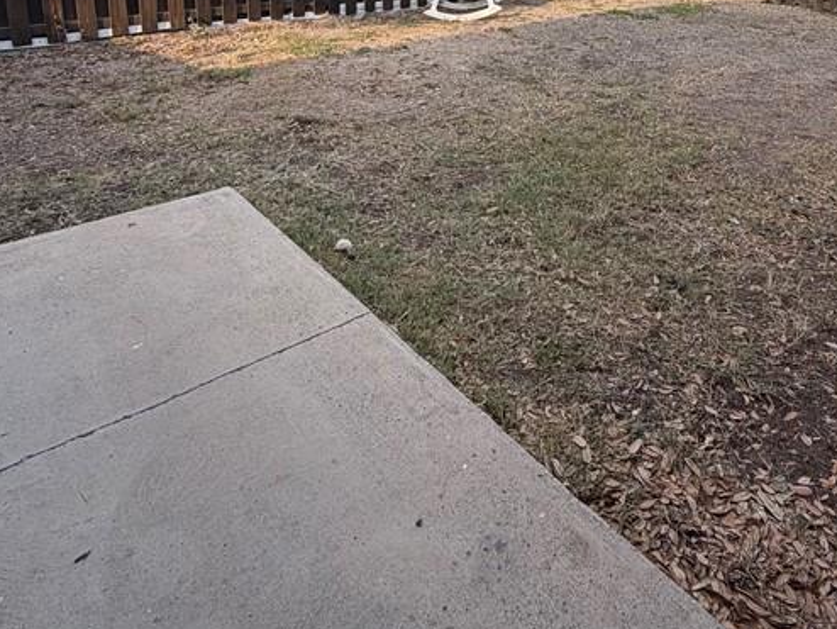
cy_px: 27
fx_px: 702
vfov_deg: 42.8
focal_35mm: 29
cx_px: 535
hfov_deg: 60.6
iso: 40
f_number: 2.2
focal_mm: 2.22
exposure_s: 1/607
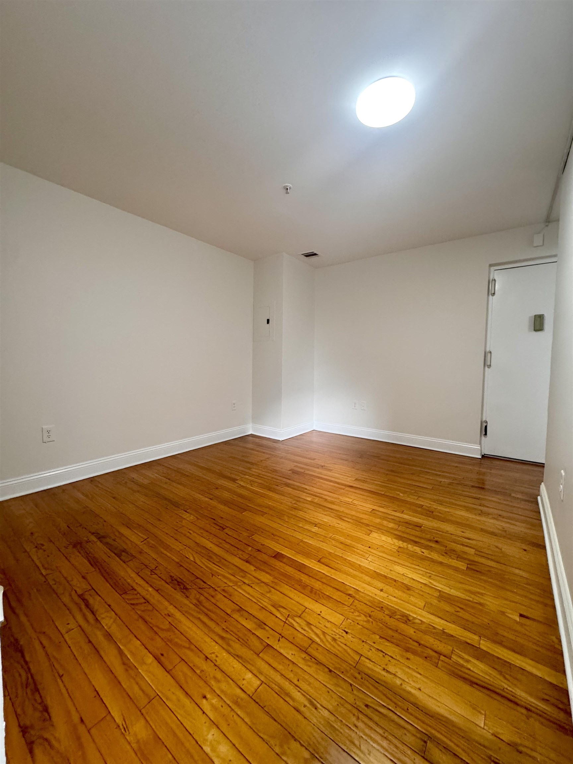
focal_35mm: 14
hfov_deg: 85.7
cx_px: 286
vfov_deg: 102.1
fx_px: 309
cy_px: 382
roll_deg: +0.0
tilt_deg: -3.9
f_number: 2.2
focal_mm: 2.22
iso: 250
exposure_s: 1/60
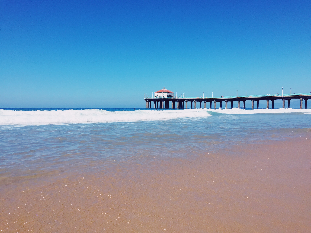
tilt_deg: -0.3
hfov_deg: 61.7
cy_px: 116
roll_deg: -0.2
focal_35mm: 29
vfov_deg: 48.2
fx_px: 261
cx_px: 156
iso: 32
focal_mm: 4.15
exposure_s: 1/3300
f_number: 2.2
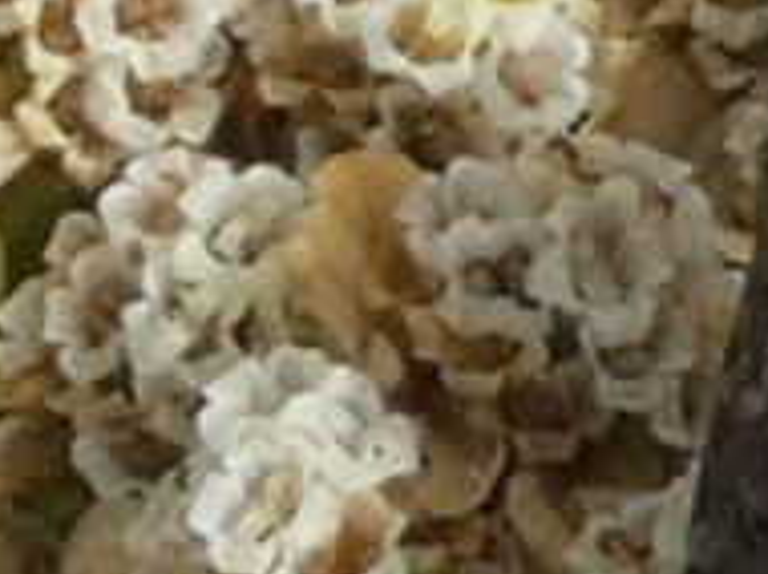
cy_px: 509
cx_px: 1122
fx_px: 7179
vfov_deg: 4.6
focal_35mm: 324
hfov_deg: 6.1
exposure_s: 1/200
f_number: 4.3
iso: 80
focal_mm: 12.9
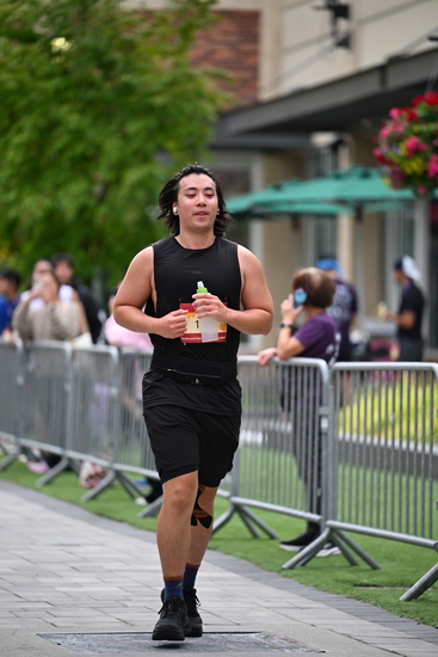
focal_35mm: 200
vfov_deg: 10.3
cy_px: 328
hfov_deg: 6.9
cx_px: 219
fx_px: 3647
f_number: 2.8
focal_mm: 200
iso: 640
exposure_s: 1/2500
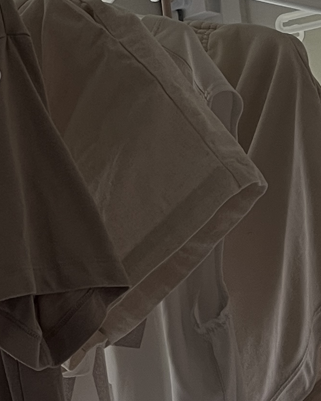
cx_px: -118
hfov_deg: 12.2
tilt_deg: +16.7
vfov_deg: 15.5
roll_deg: +3.9
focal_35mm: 122
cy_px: 5
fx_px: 1449
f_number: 1.6
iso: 125
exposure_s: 1/90
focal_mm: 5.1
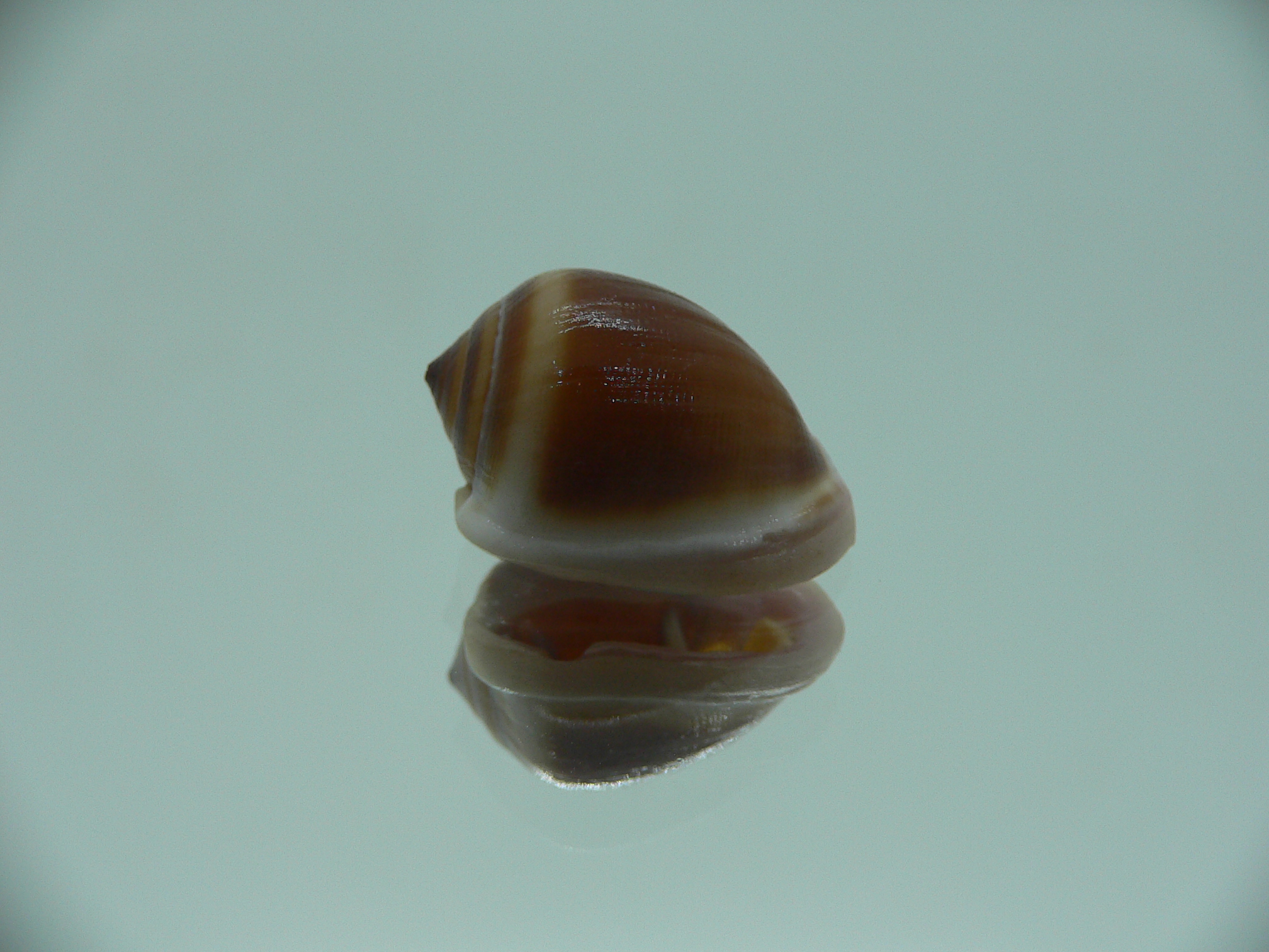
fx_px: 1283
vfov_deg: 40.7
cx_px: 634
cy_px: 476
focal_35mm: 35
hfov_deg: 52.6
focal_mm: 4.6
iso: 80
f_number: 2.8
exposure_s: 1/60
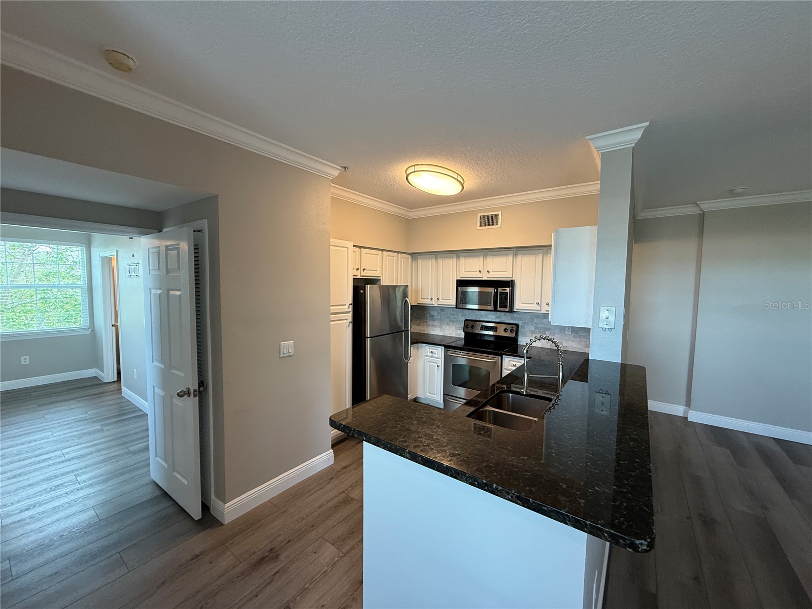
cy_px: 304
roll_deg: +0.0
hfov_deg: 102.1
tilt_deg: -4.4
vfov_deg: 85.7
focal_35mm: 14
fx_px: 328
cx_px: 406
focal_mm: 2.22
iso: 250
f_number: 2.2
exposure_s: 1/120
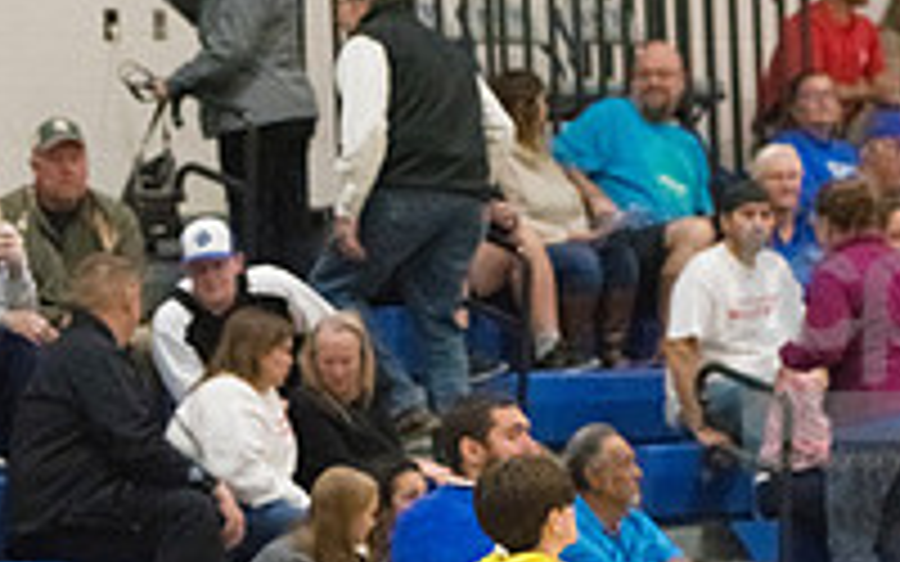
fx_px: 7309
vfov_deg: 4.4
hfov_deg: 7.0
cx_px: 351
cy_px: 827
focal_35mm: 298
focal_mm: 130
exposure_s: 1/1600
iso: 10000
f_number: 4.5
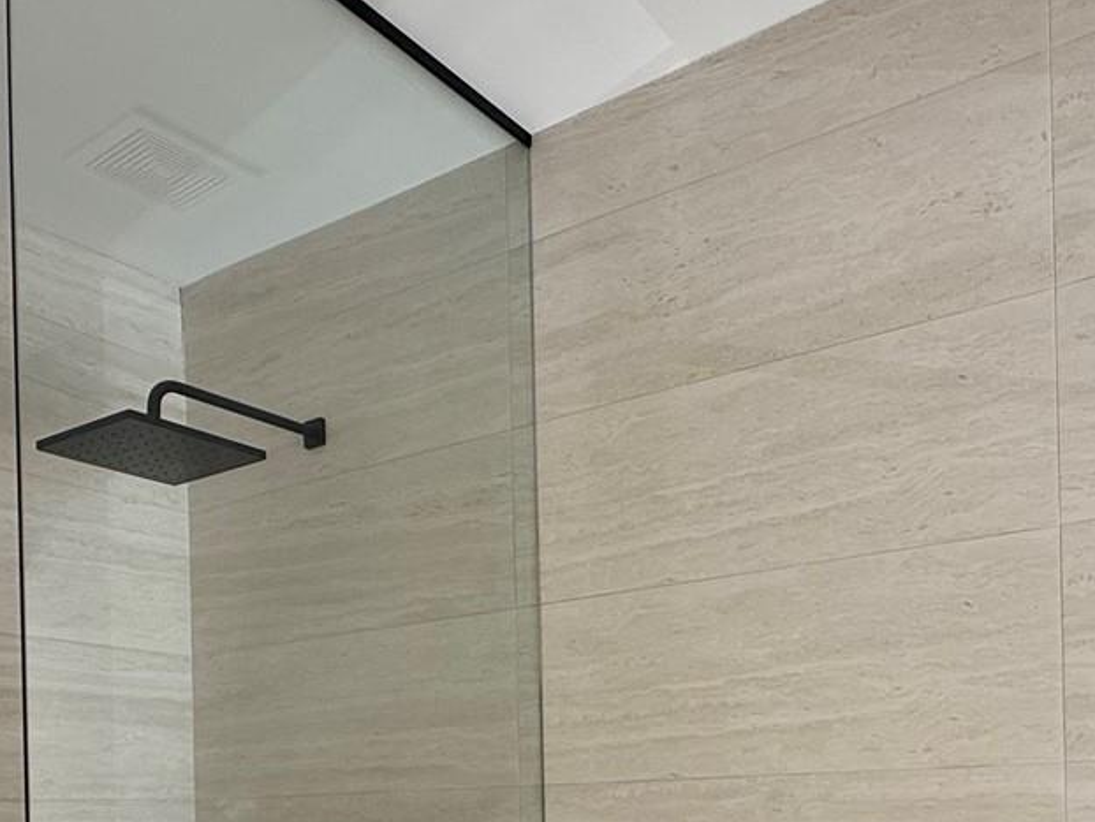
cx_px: 688
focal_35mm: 36
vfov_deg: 35.8
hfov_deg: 50.8
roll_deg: +1.0
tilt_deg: +0.0
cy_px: 826
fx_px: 1139
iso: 50
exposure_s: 1/99
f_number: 2.2
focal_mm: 2.22
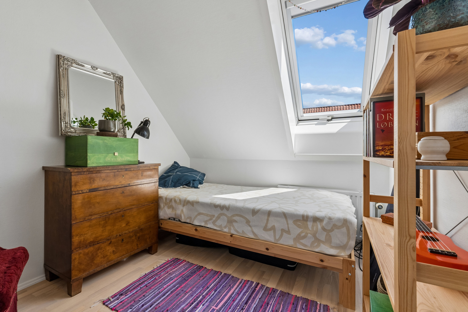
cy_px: 156
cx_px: 234
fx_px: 214
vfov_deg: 72.1
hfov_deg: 95.0
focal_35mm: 16
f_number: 8
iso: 400
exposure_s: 1/200
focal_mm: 11
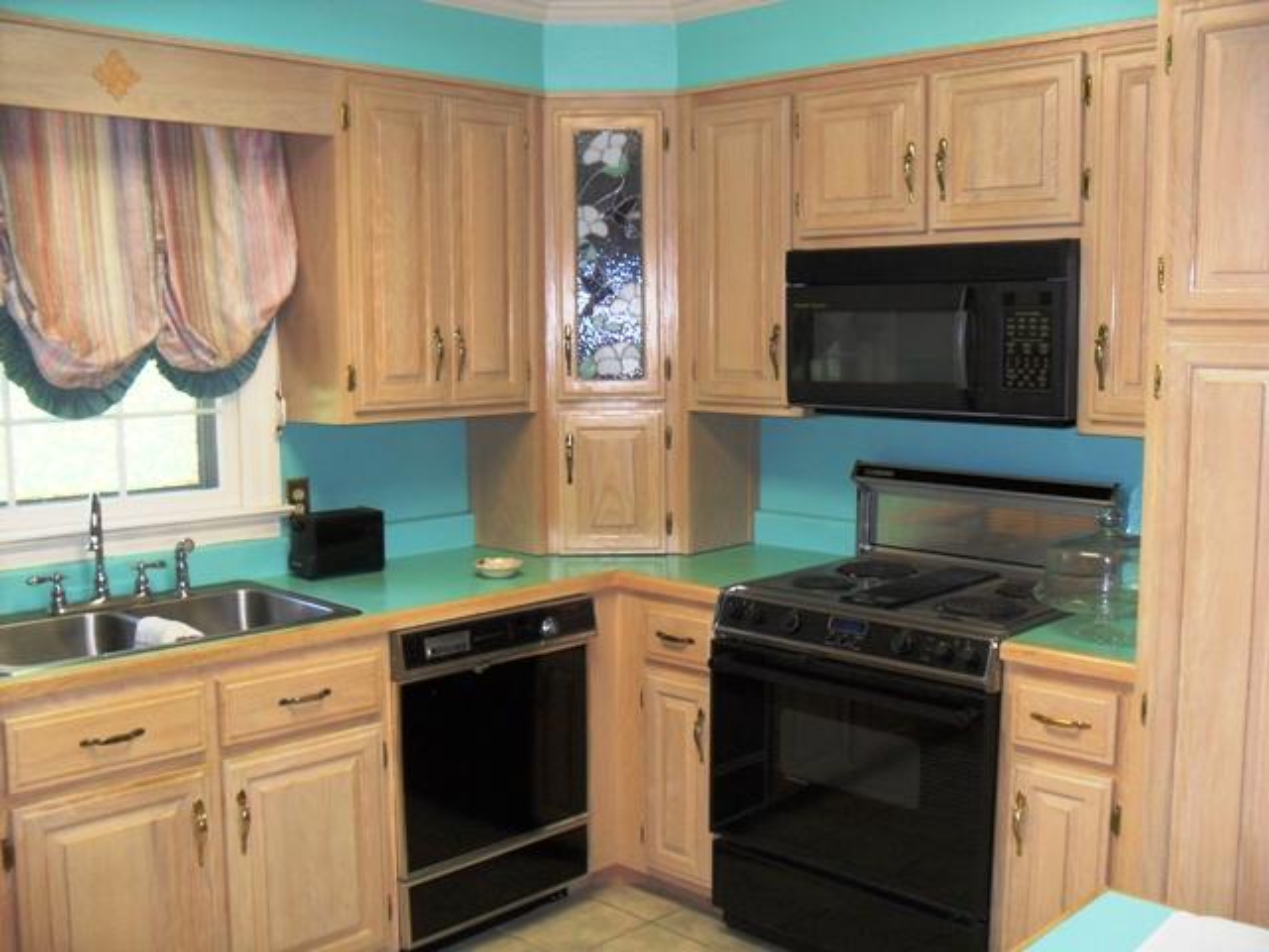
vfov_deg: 40.7
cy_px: 476
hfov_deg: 52.6
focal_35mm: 35
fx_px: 1283
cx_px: 634
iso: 200
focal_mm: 6.3
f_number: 3
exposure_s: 1/45
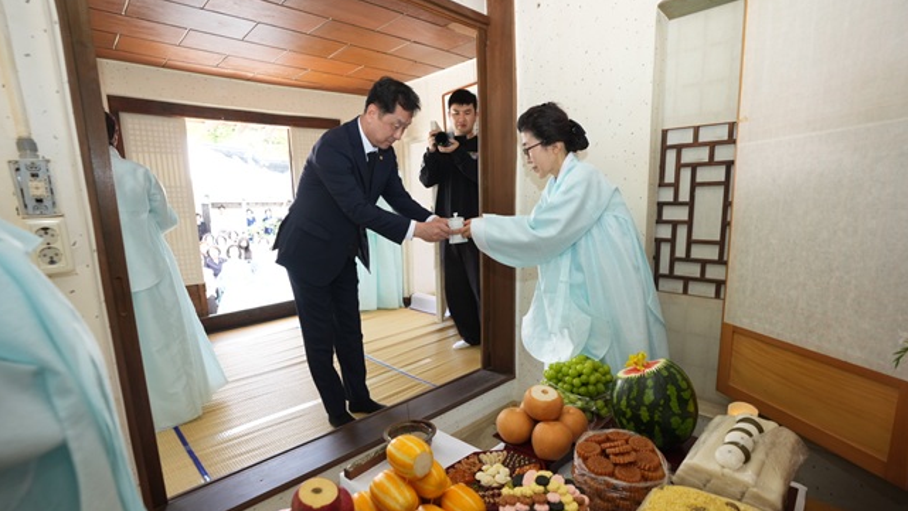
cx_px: 452
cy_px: 277
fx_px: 409
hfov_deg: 95.9
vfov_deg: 63.9
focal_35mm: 17
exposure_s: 1/160
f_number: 4
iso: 800
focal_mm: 16
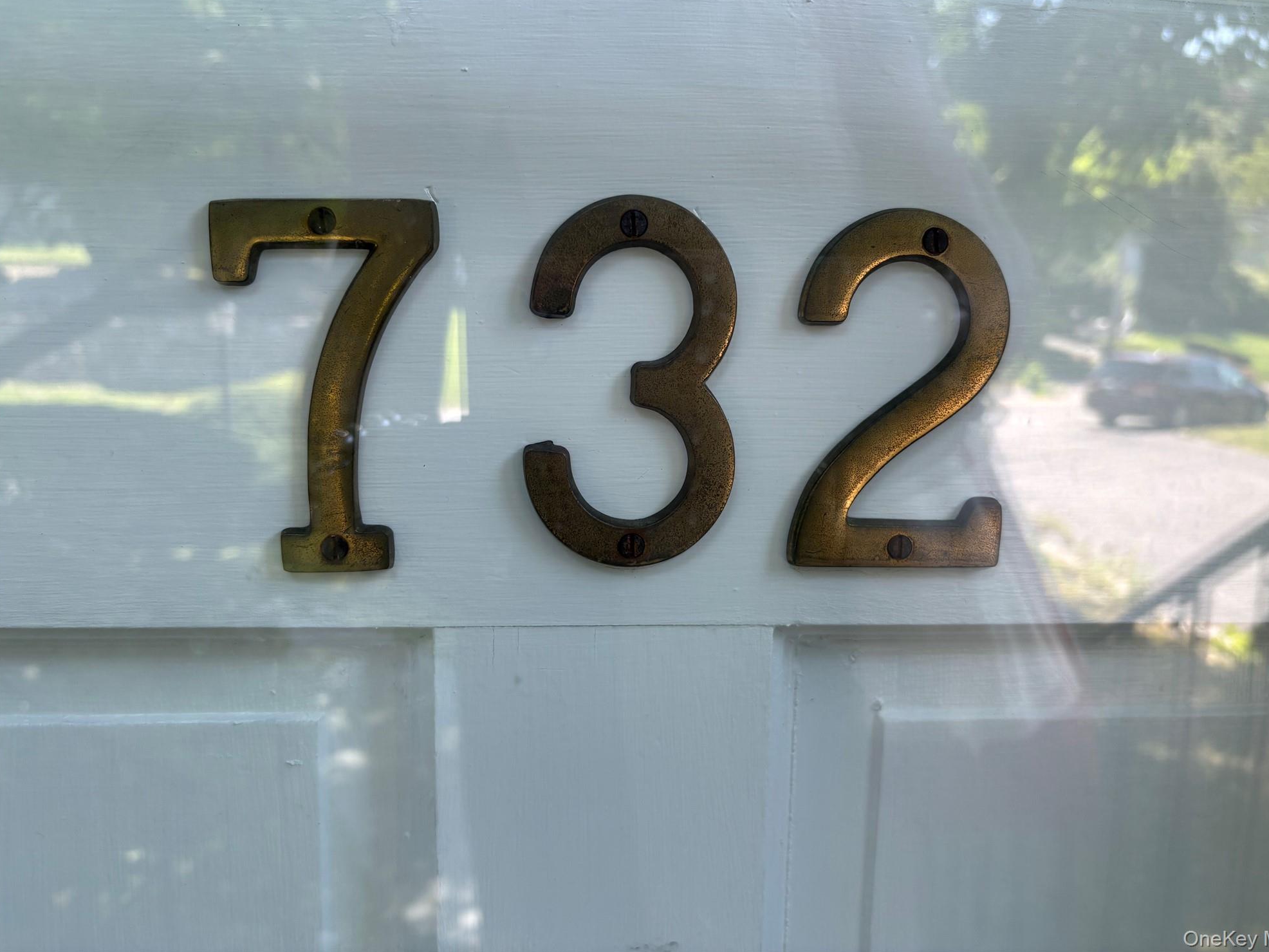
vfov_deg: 51.3
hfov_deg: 65.3
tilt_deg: -7.3
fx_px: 990
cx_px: 655
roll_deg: -1.7
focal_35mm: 27
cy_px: 460
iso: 40
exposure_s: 1/177
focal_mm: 5.96
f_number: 1.6
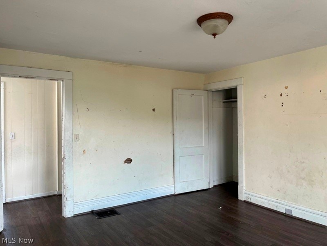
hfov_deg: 67.3
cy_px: 123
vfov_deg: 53.1
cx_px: 164
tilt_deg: +0.2
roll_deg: +0.8
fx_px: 246
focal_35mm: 26
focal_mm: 5.1
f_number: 1.6
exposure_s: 1/121
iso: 100
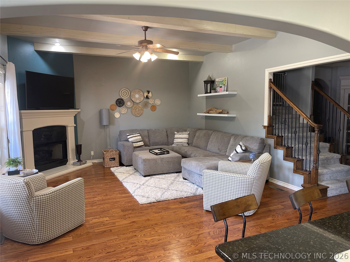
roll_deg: +0.6
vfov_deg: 53.1
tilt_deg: -4.8
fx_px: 263
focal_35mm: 26
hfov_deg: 67.3
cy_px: 131
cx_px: 175
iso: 125
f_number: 1.6
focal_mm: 5.1
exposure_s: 1/60
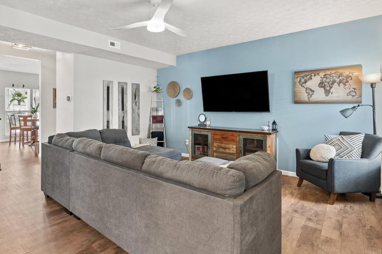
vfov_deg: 61.6
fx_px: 212
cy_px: 108
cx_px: 150
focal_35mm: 20
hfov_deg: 82.8
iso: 400
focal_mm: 10
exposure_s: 1/3
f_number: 9
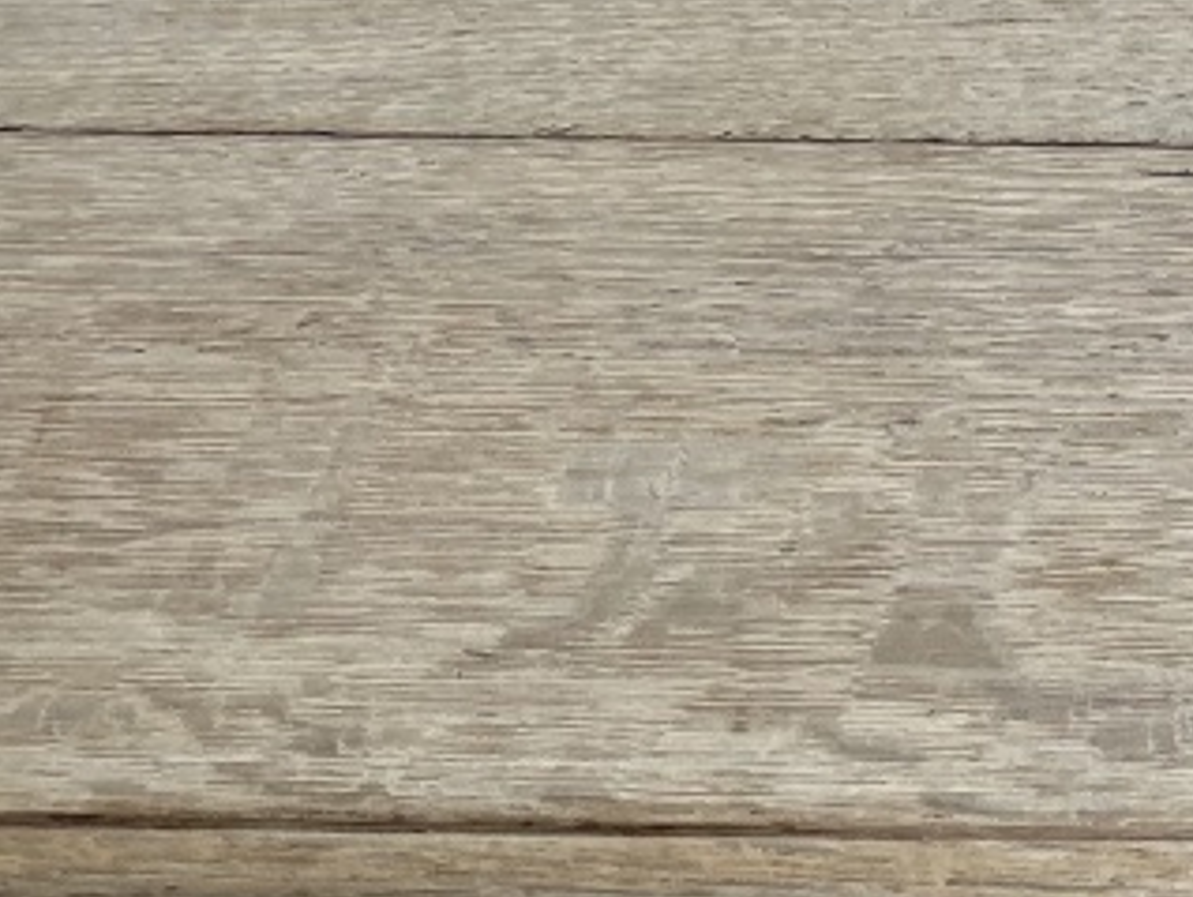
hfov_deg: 18.2
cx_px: 1703
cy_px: 296
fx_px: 3380
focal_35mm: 98
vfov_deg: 15.1
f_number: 1.6
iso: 50
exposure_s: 1/122
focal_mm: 5.1
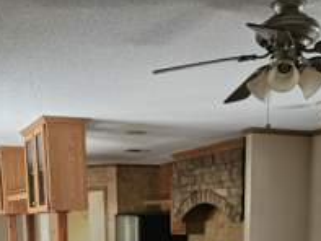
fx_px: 520
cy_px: 286
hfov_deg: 34.3
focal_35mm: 56
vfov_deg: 23.9
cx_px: 147
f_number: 1.8
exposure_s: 1/60
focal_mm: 5.4
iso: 640
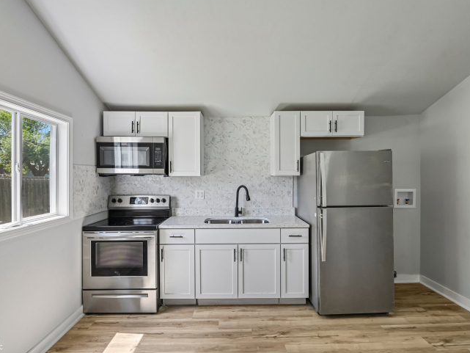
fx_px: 244
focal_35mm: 18
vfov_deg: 71.6
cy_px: 173
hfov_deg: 87.7
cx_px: 238
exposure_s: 1/15
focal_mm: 16
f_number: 8
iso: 110
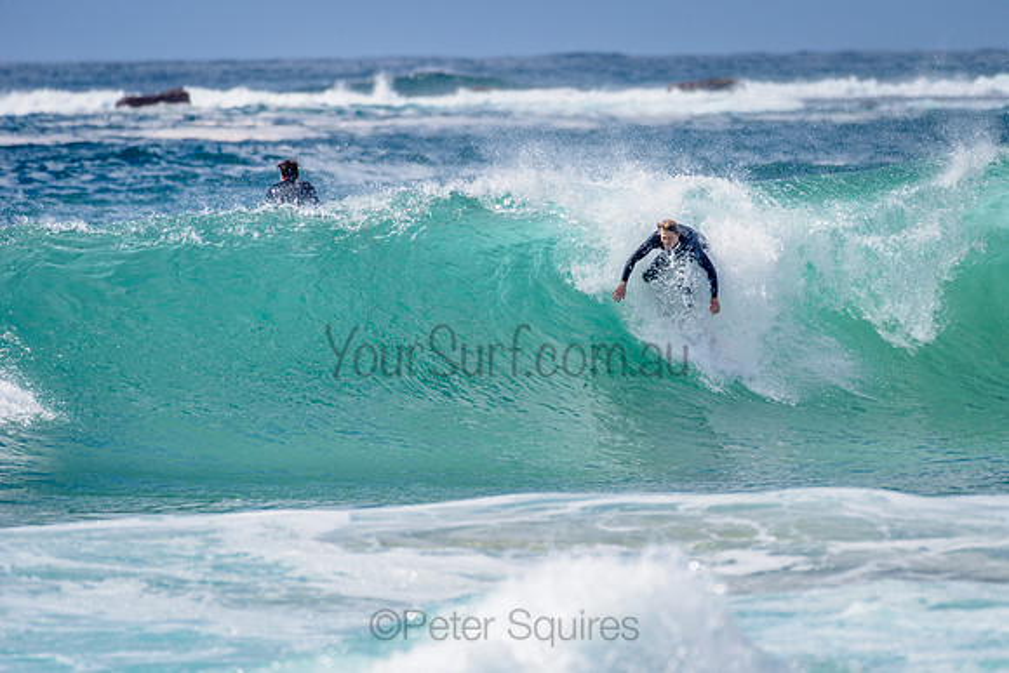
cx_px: 619
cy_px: 294
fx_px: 17187
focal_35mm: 613
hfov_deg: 3.4
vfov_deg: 2.2
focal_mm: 500
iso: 100
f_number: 5.6
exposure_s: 1/2000
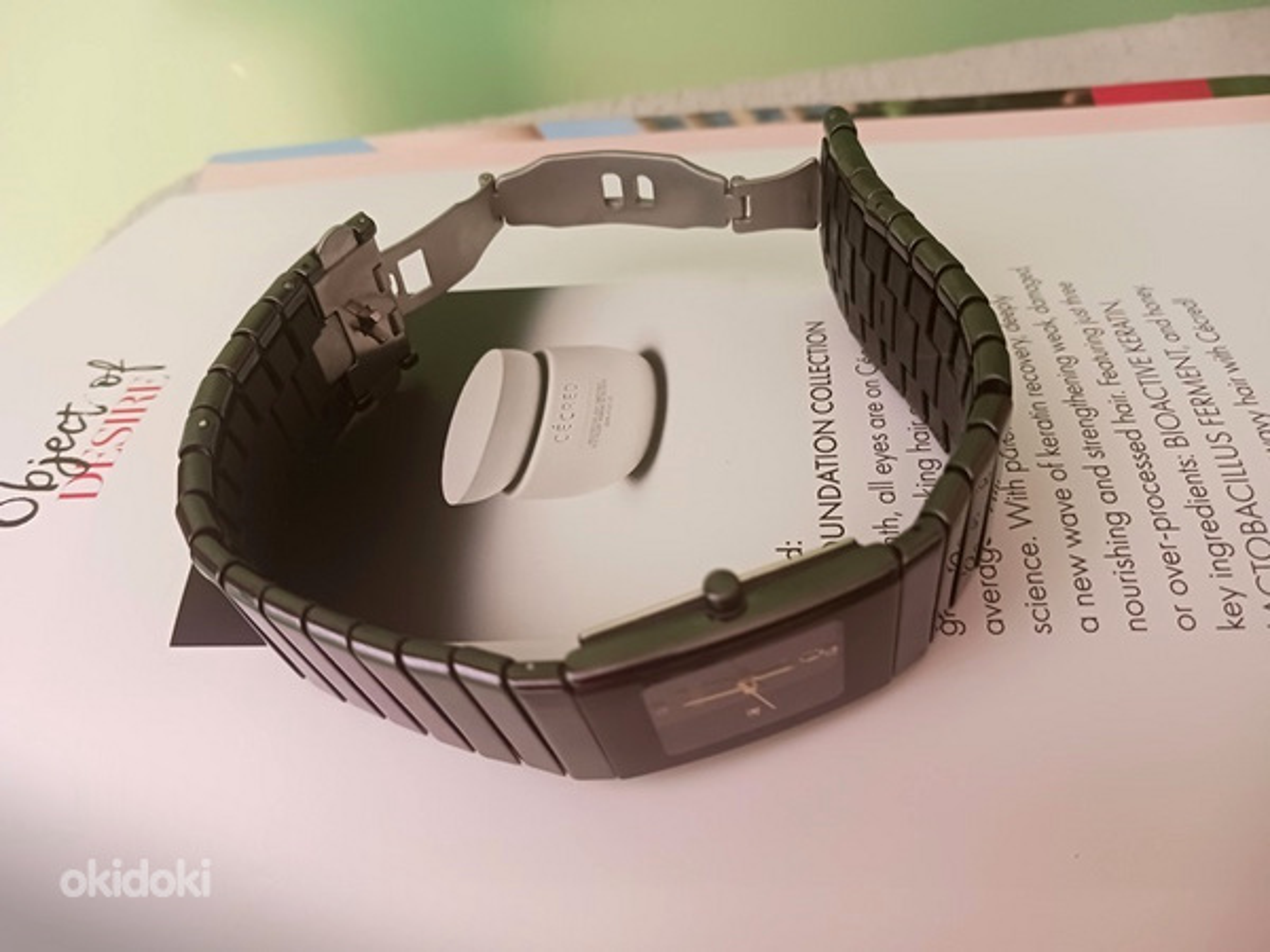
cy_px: 476
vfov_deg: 51.4
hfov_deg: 65.3
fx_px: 991
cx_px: 635
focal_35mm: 27
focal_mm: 4
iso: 250
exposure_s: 1/25
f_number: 1.8
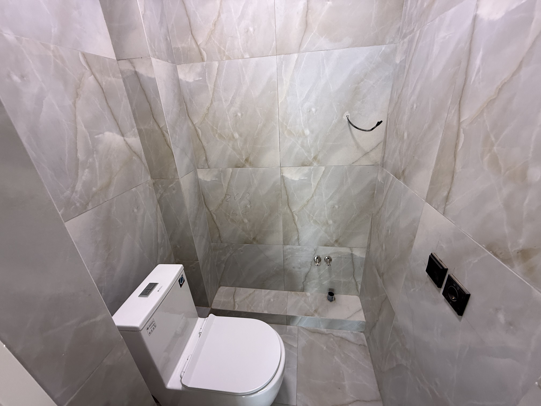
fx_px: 219
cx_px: 270
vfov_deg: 85.7
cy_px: 203
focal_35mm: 14
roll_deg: +4.1
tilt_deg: -21.7
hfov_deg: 102.1
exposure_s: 1/99
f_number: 2.2
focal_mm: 2.22
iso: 100
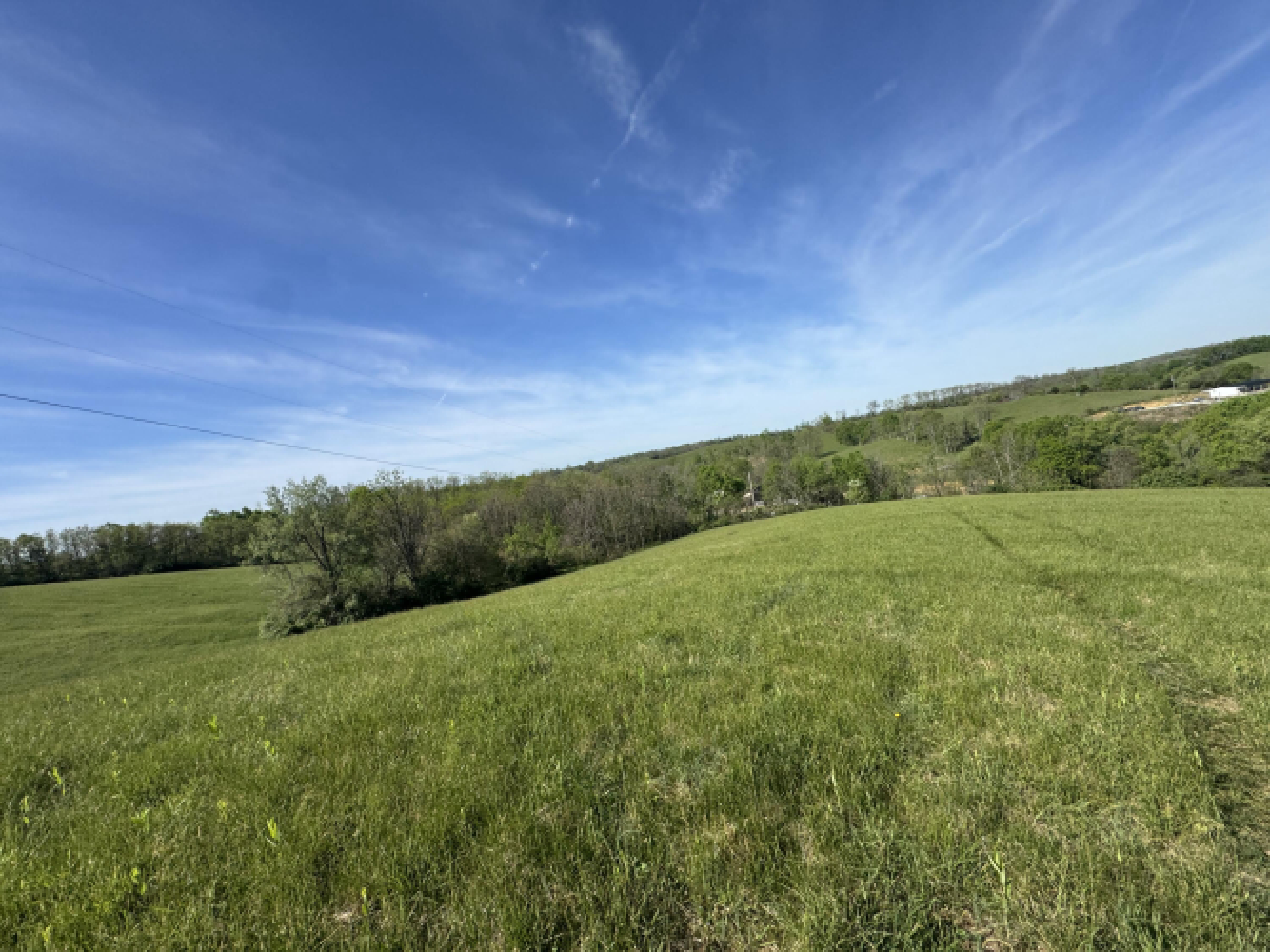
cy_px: 476
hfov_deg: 102.1
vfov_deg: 85.7
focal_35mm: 14
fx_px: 514
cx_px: 635
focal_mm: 2.22
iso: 50
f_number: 2.2
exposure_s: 1/2494
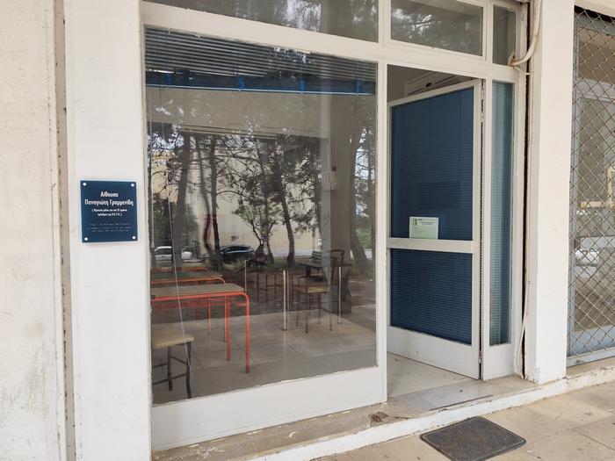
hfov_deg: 73.9
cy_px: 230
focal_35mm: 23
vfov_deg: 58.9
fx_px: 409
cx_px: 308
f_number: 1.65
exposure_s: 1/100
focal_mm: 6.14
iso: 100
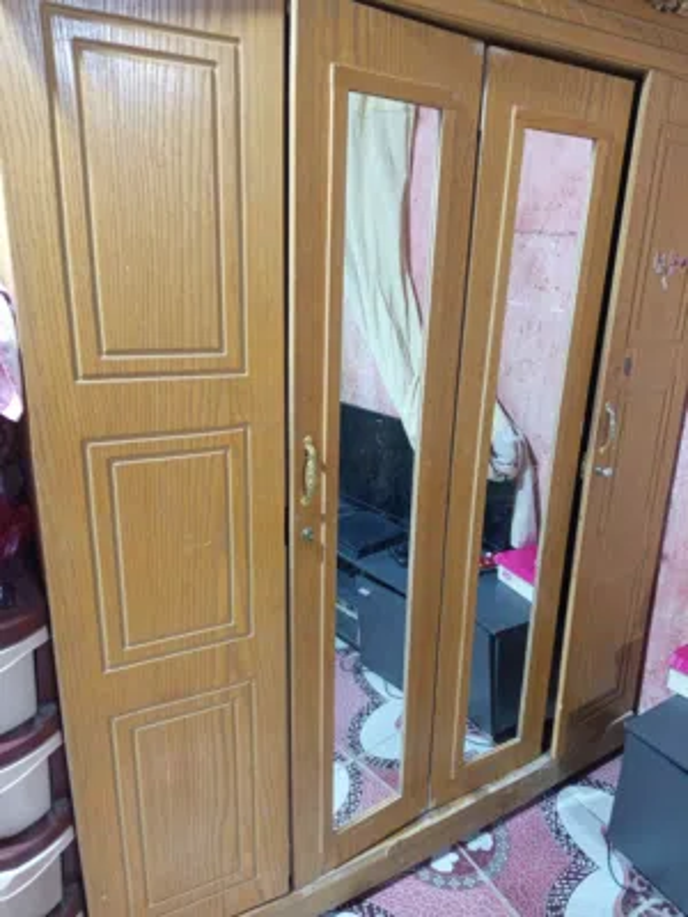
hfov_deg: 56.8
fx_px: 636
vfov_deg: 71.6
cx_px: 344
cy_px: 458
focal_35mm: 24
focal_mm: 5.24
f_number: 1.7
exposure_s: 1/33.3
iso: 1108
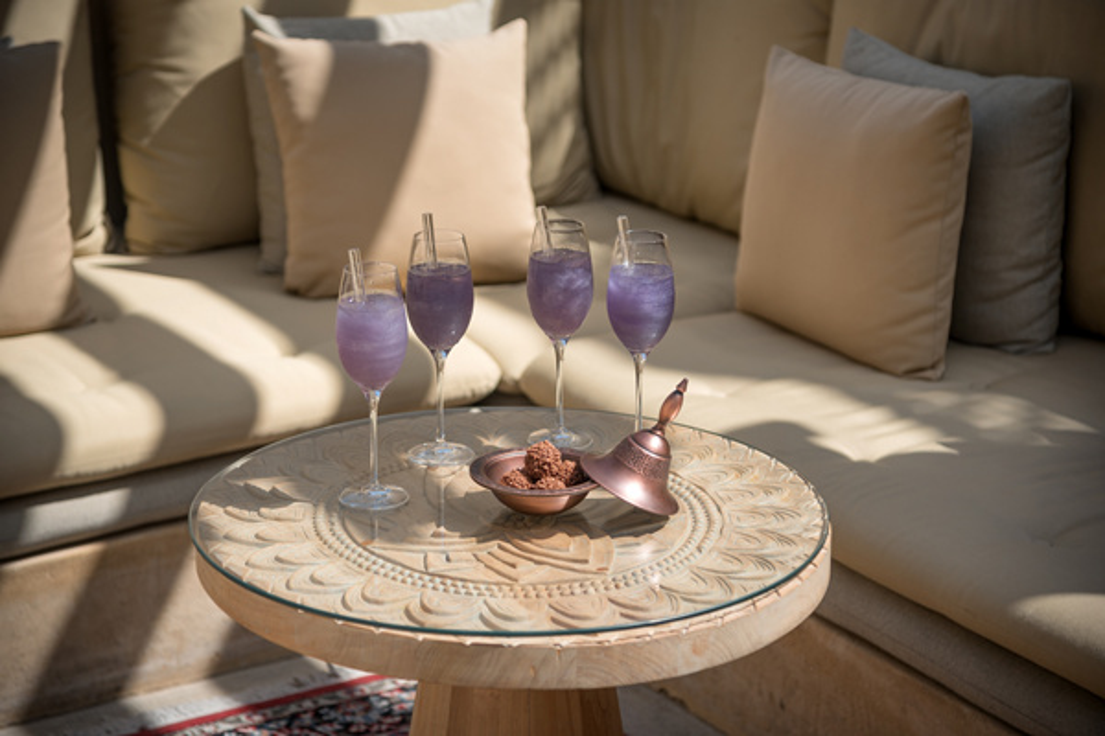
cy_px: 368
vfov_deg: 16.1
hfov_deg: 23.9
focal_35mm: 85
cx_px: 552
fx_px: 2609
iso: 100
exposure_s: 1/800
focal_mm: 85
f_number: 4
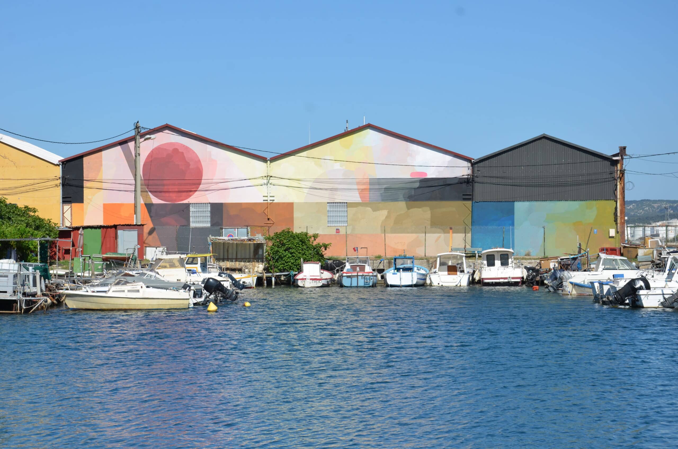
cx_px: 339
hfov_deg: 23.4
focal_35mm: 87
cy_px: 224
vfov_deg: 15.6
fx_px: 1635
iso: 100
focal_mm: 58
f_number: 9
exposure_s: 1/320
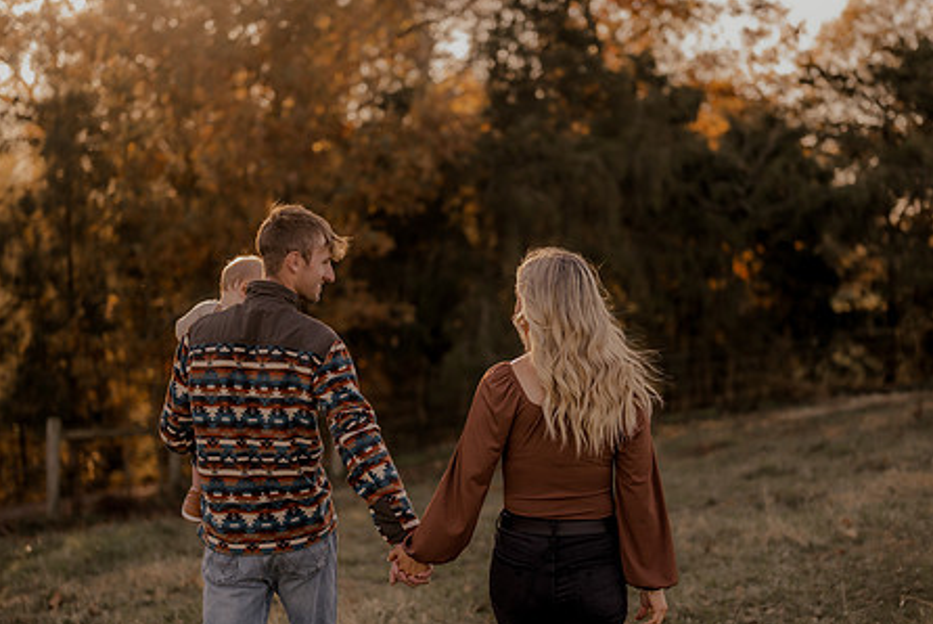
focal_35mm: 65
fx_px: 1686
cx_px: 435
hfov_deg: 30.9
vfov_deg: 20.9
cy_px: 355
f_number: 1.8
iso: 250
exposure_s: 1/1600
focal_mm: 50
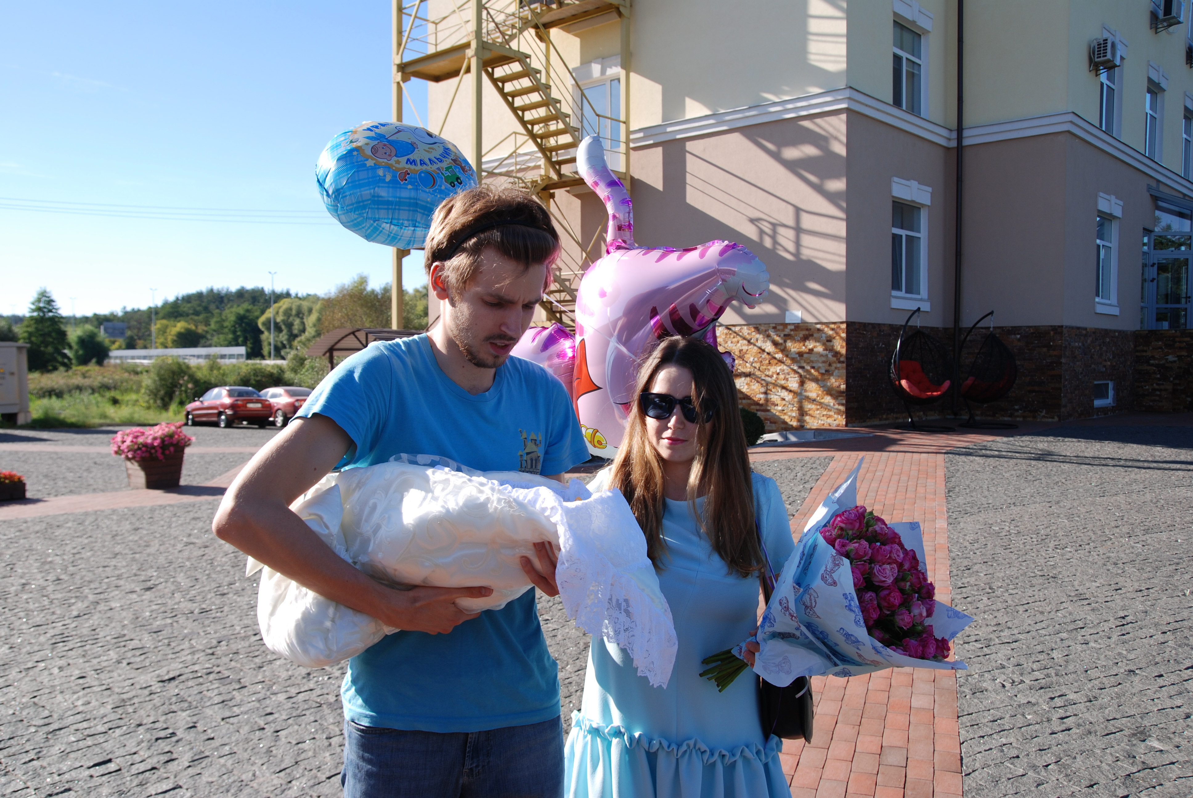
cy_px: 399
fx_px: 995
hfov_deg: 61.9
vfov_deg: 43.7
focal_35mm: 30
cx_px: 596
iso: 100
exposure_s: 1/200
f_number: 7.1
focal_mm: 20
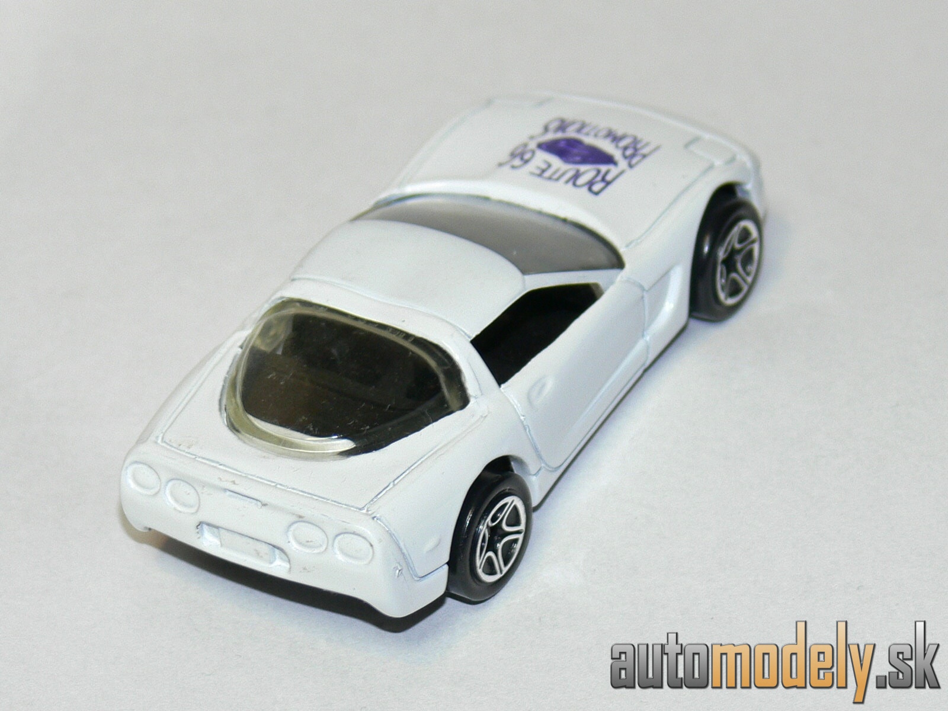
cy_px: 356
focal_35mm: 176
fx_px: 4820
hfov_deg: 11.2
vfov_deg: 8.4
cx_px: 474
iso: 100
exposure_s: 1/30
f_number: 3.6
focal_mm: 23.5
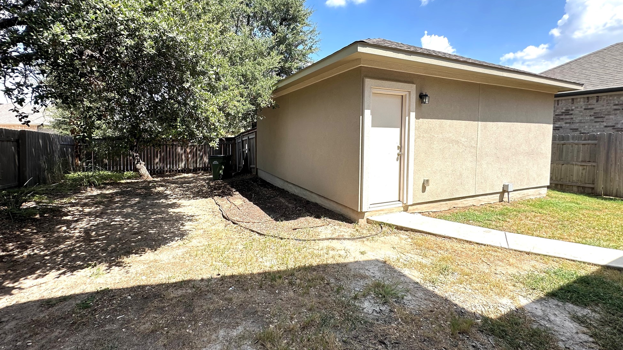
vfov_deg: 66.7
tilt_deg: -1.8
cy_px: 149
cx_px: 296
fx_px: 264
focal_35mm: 16
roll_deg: -0.5
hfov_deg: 99.3
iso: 40
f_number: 2.2
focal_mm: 2.22
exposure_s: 1/662
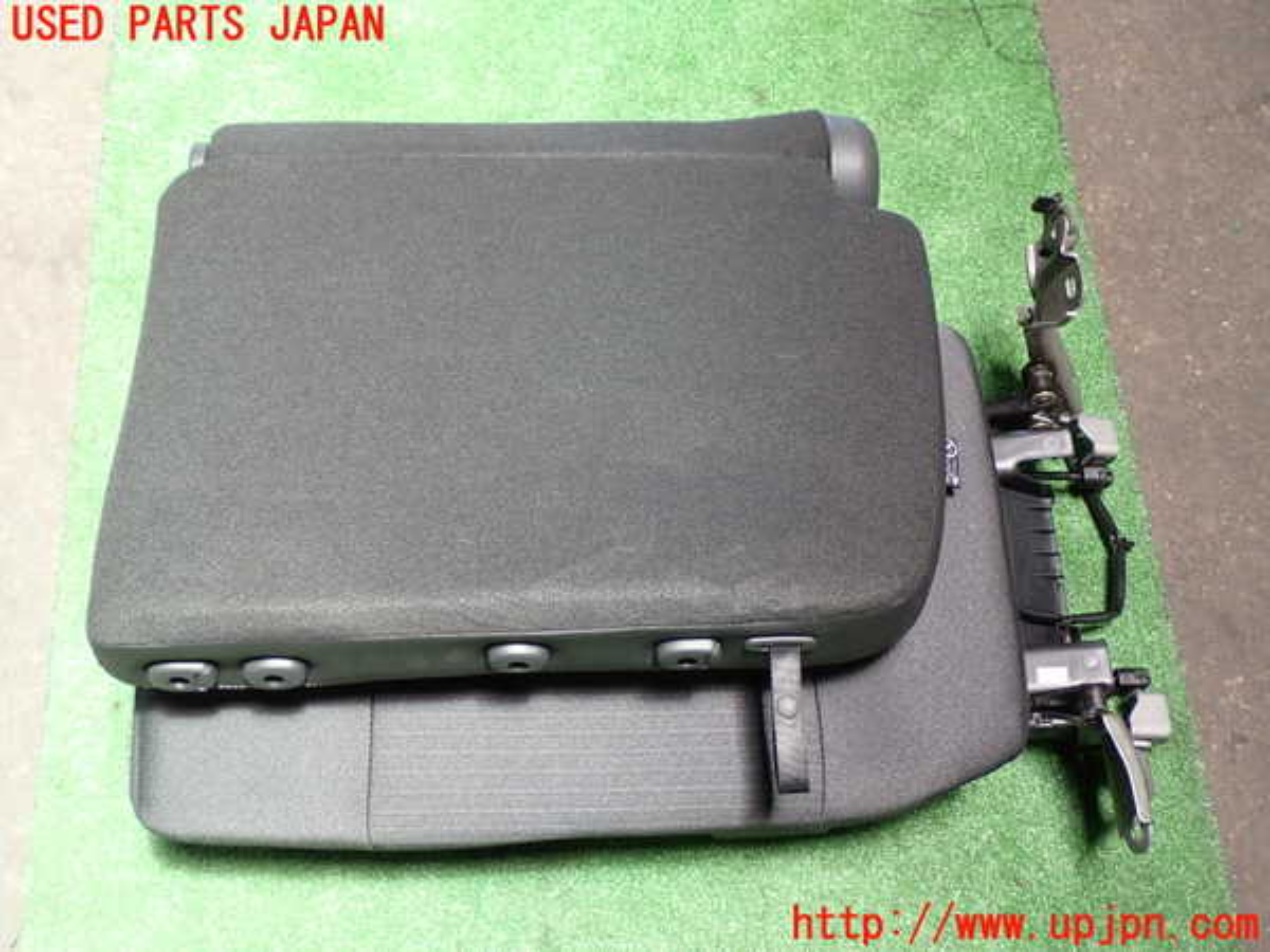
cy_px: 476
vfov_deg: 32.9
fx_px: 1614
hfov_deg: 42.9
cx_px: 635
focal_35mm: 44
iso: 200
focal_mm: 7.84
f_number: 2.9
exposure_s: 1/60
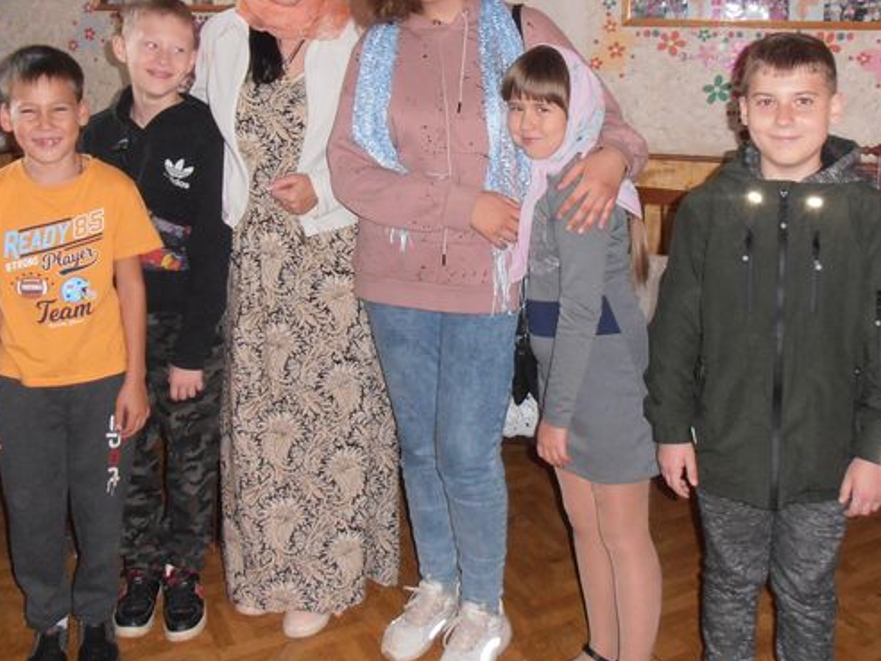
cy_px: 161
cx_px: 448
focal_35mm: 39
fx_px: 993
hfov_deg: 47.9
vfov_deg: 35.9
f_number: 3
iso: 160
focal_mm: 4.2
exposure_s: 1/30
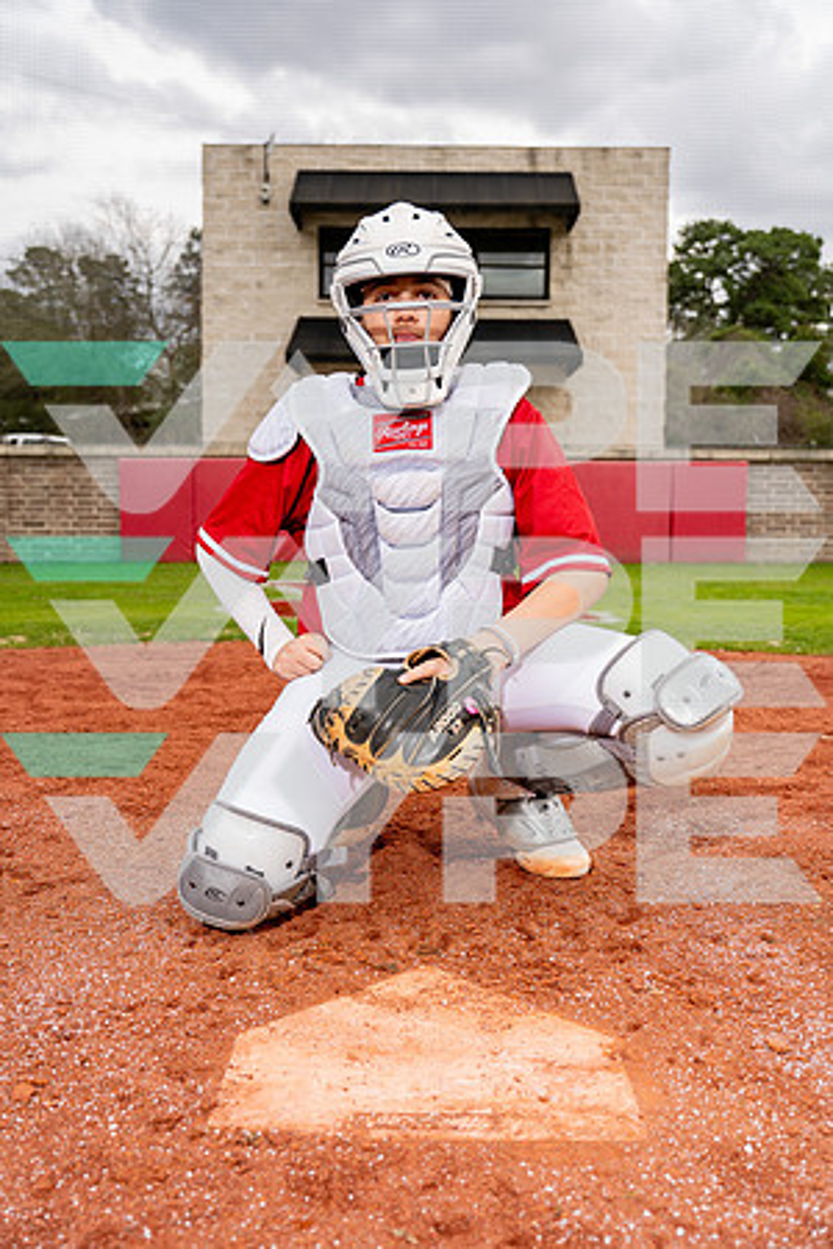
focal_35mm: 34
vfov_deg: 55.8
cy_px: 624
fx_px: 1180
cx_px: 416
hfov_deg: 38.9
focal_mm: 34
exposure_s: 1/250
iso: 100
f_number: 4
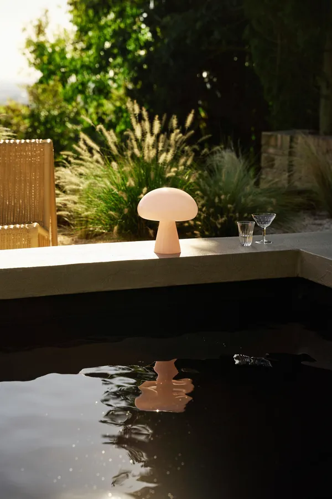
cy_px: 250
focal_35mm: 70
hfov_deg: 19.5
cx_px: 166
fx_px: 968
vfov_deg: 28.8
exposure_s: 1/800
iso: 100
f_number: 4.5
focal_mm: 70
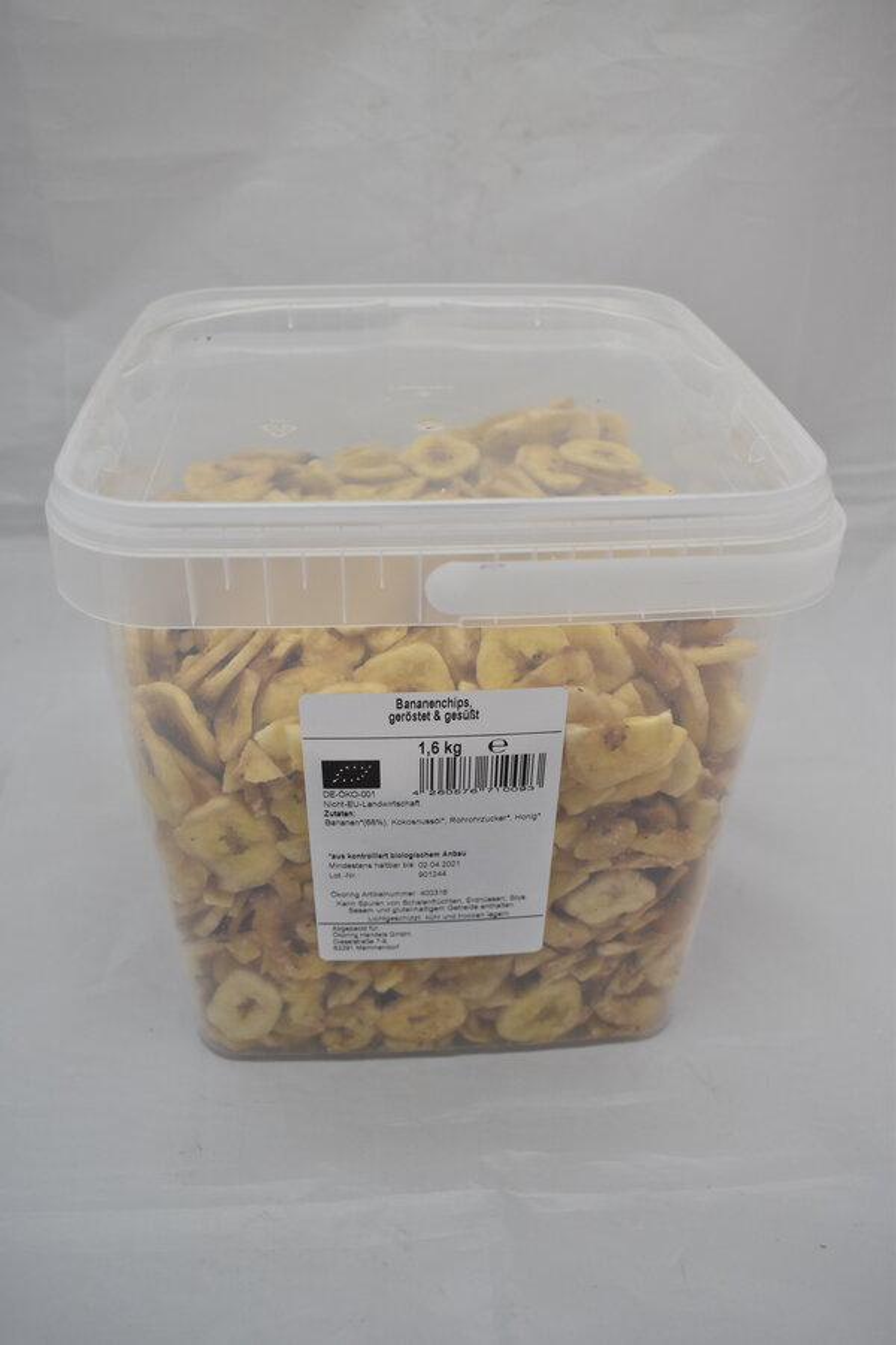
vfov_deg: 61.9
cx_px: 448
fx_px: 1120
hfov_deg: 43.6
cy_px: 672
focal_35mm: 30
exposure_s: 1/320
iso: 800
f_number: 4.5
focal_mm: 20
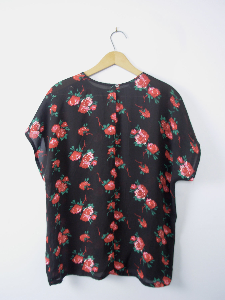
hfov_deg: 37.7
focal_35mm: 38
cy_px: 150
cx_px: 112
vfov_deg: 49.0
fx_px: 329
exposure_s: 1/5.8
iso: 50
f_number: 2.9
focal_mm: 6.3
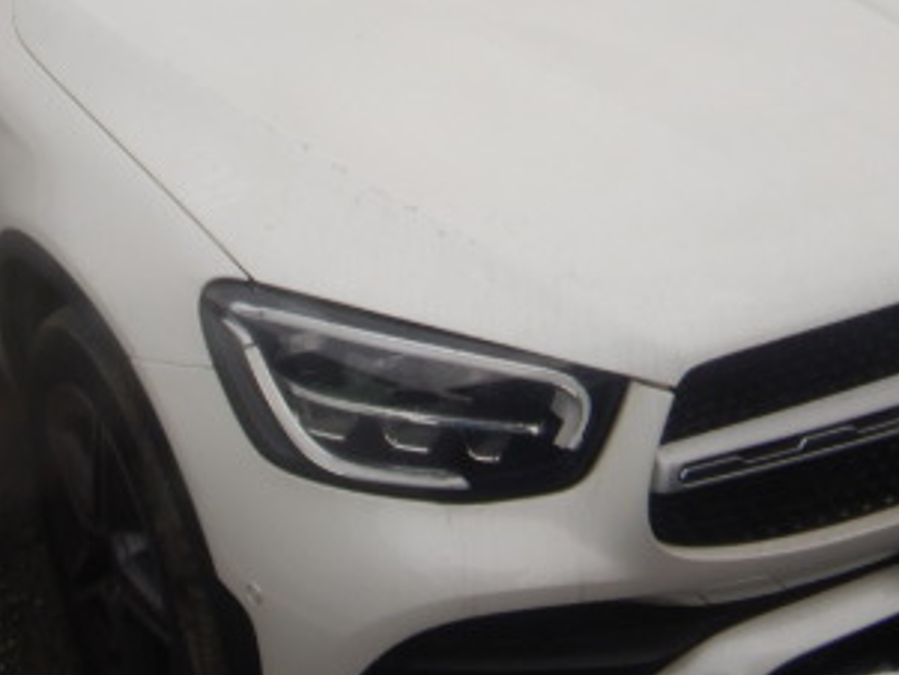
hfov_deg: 37.5
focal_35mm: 51
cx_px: 427
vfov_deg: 28.2
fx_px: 1325
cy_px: 182
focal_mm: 4.3
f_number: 2.8
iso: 125
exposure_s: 1/125
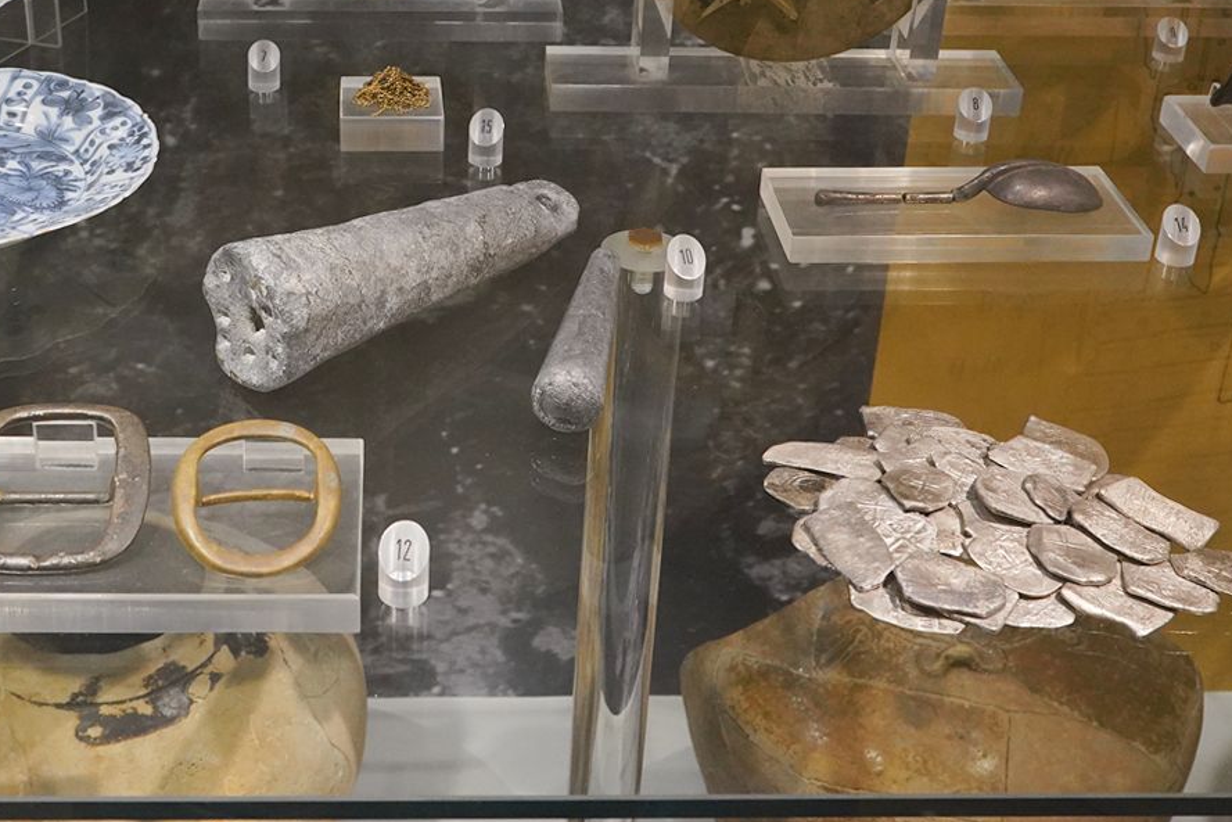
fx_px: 1848
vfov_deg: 24.7
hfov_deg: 36.5
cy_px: 177
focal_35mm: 54
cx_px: 419
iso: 3200
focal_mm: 24
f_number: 7.1
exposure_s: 1/80
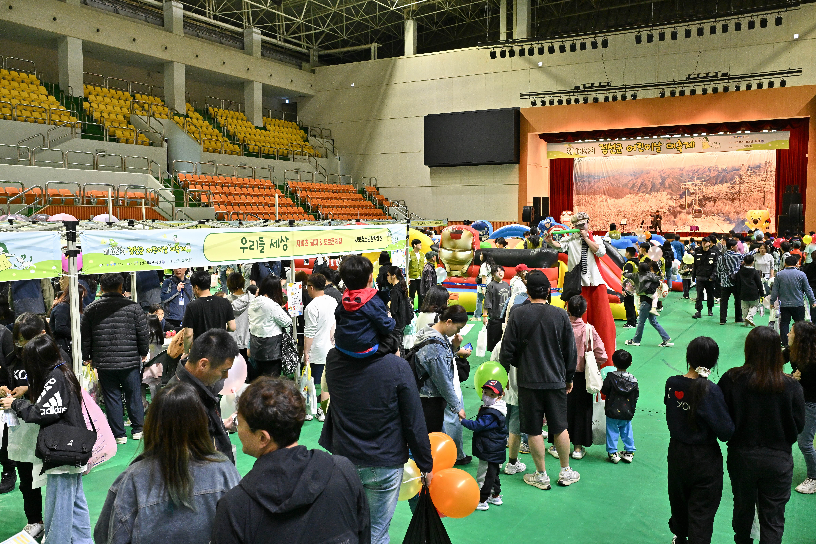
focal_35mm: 32
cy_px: 272
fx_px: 714
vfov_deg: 41.7
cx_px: 408
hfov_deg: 59.5
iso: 1600
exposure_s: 1/100
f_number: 8
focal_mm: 31.5
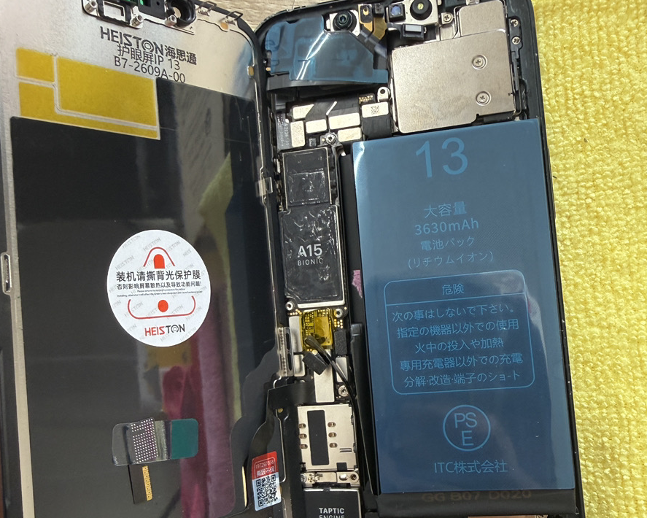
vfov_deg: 44.5
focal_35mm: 33
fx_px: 632
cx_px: 321
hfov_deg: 54.2
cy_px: 284
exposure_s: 1/120
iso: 200
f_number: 2.2
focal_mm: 2.22
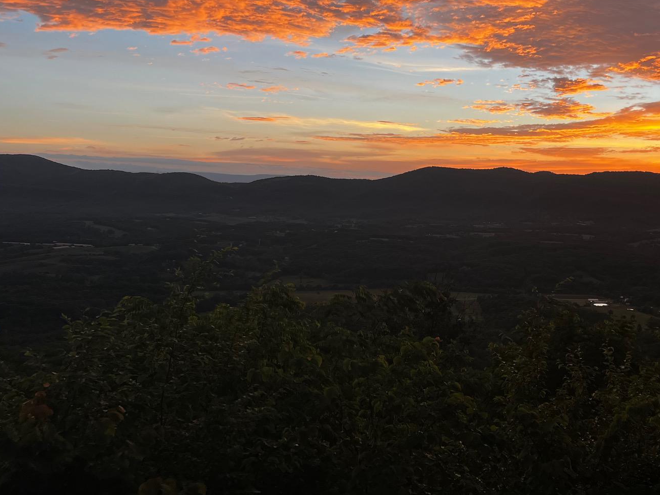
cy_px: 163
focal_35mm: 41
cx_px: 490
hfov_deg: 44.3
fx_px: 782
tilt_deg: +2.1
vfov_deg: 34.8
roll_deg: -2.3
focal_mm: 5.7
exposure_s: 1/189
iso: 40
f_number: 1.5
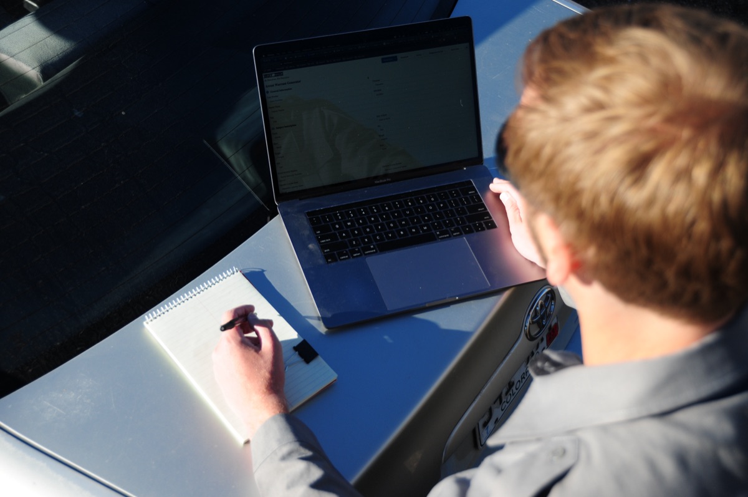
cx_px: 374
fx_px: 996
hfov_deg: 41.2
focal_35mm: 48
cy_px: 248
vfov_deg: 28.0
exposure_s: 1/1000
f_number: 4.2
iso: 200
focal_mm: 32
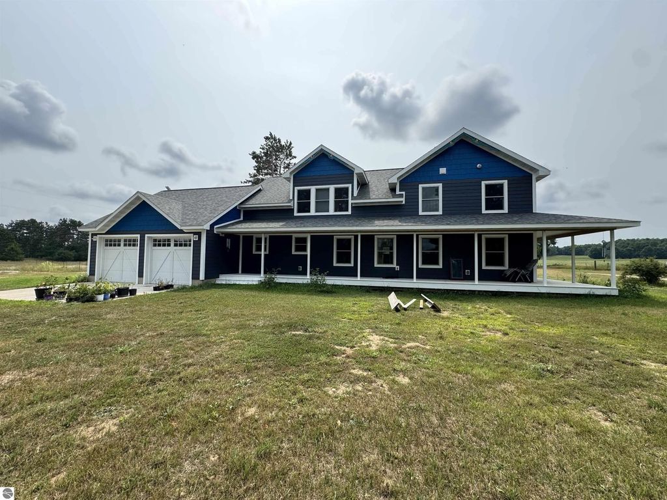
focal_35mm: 14
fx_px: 270
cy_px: 250
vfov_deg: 85.7
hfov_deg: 102.1
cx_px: 334
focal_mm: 2.22
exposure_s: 1/879
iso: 40
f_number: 2.2
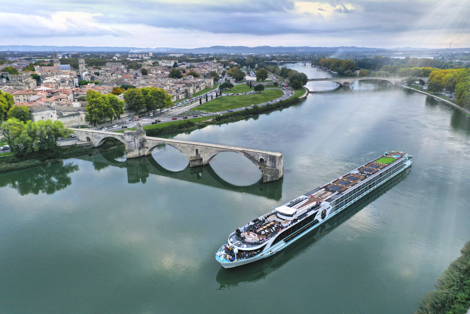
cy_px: 157
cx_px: 235
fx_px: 366
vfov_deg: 46.4
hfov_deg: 65.5
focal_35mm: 28
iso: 100
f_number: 4.5
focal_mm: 10.26
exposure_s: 1/120
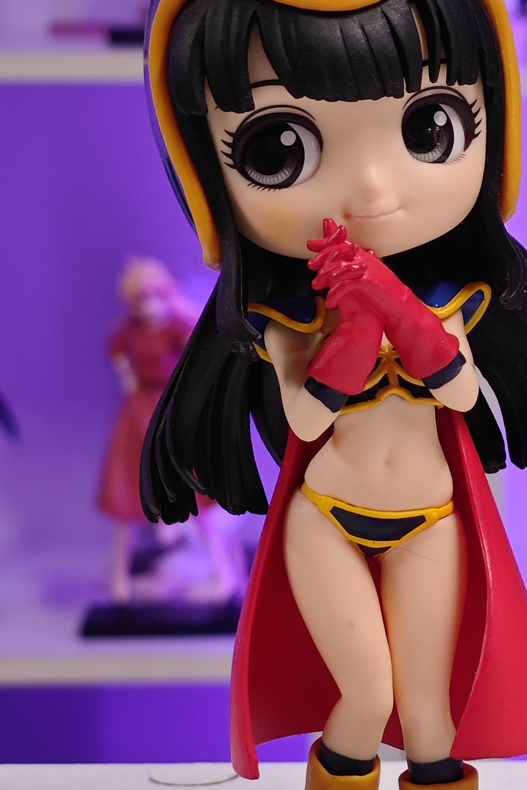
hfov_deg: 9.1
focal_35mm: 150
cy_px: 451
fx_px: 3294
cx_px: 480
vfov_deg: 13.7
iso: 400
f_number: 2.4
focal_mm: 7.48
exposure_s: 1/20.1
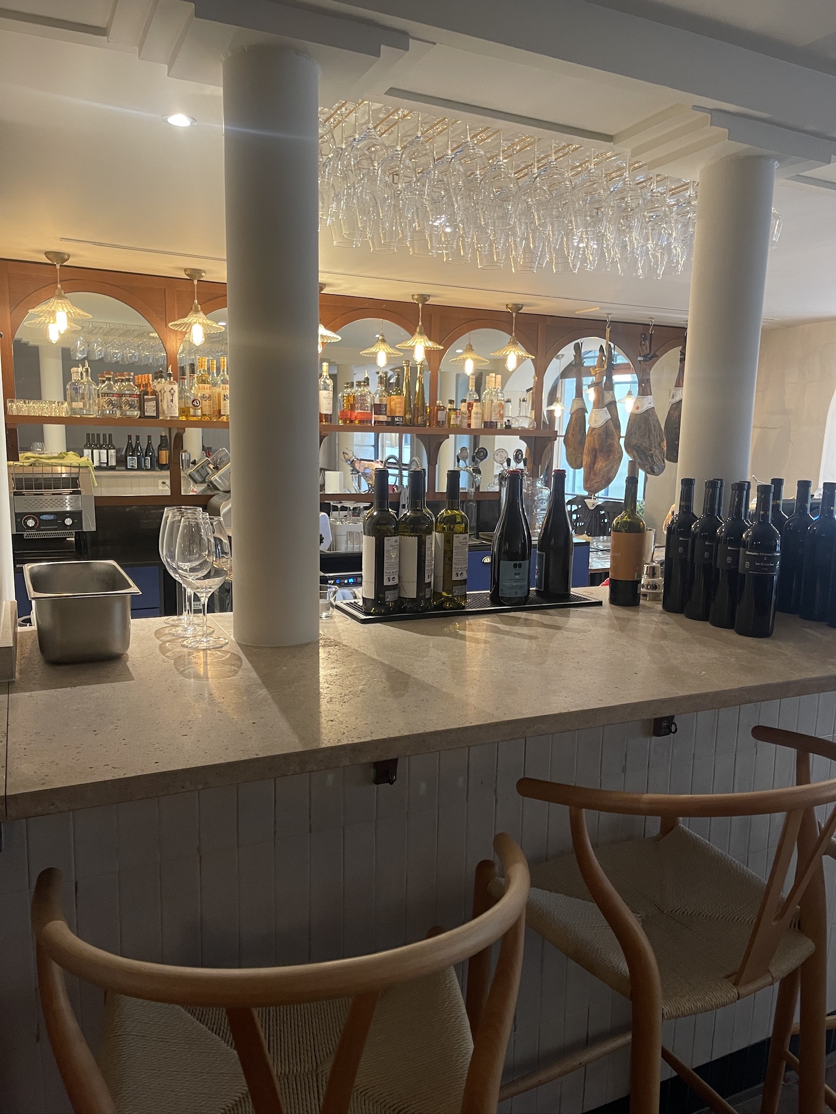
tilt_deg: -8.5
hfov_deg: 53.1
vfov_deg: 67.3
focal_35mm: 26
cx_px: 418
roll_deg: -1.9
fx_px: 837
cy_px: 557
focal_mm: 5.1
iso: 320
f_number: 1.6
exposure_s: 1/50
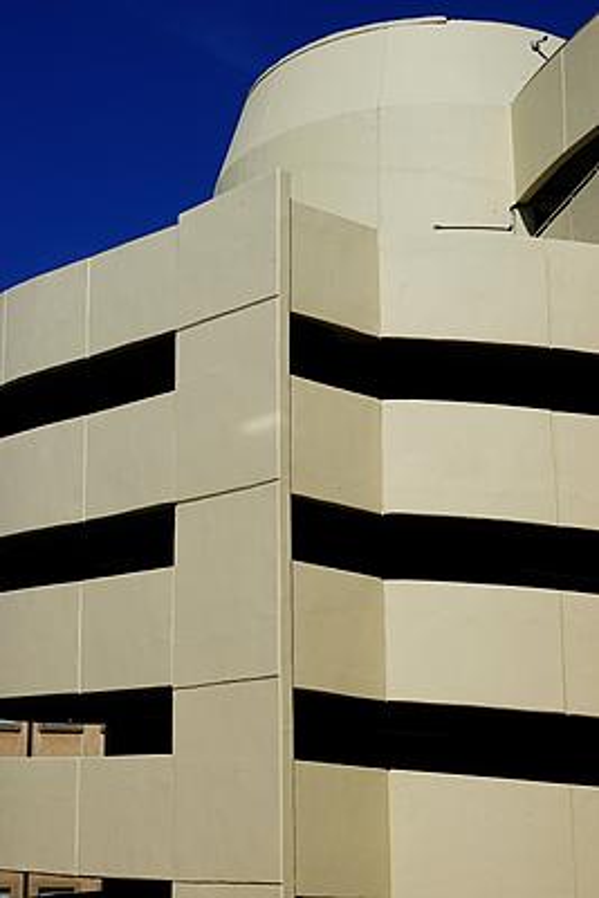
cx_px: 300
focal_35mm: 70
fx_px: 1745
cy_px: 449
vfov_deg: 28.8
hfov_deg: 19.5
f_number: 14
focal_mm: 70
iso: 100
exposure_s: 1/250
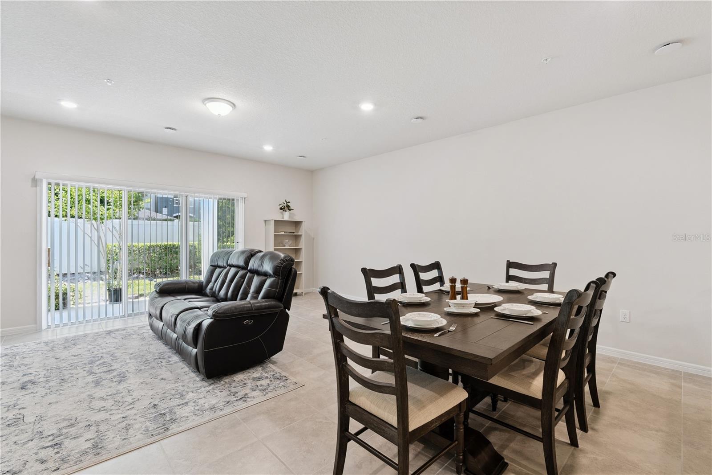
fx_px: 326
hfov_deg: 95.0
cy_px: 238
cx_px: 356
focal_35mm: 16
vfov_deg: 72.0
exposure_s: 1/15
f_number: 10
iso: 640
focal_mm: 16.5
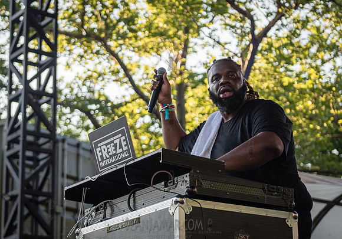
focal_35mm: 99
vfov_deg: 14.2
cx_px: 163
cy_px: 120
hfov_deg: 20.3
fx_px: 956
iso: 400
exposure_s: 1/800
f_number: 3.5
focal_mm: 70
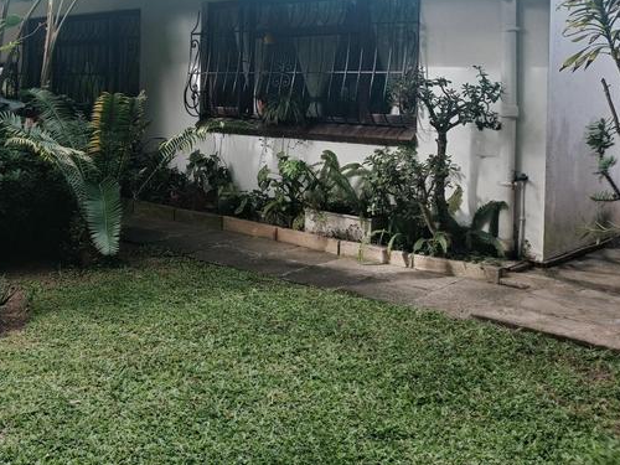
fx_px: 716
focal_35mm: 40
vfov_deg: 34.9
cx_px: 139
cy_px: 97
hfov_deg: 44.9
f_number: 1.7
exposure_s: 1/163
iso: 50
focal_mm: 4.7
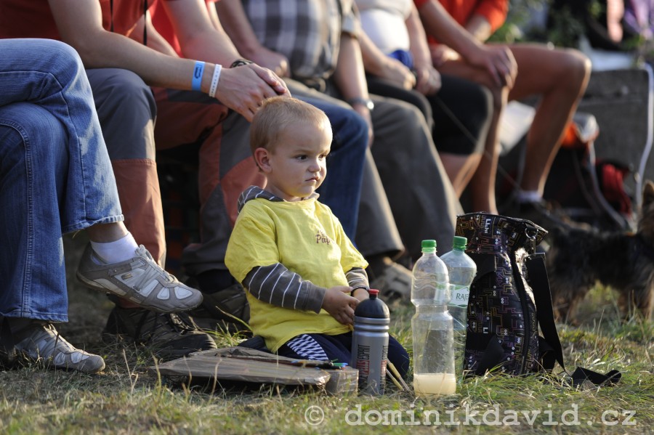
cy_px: 218
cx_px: 327
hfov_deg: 10.3
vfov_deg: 6.9
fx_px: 3631
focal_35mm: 200
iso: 500
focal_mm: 200
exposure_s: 1/1000
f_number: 3.5
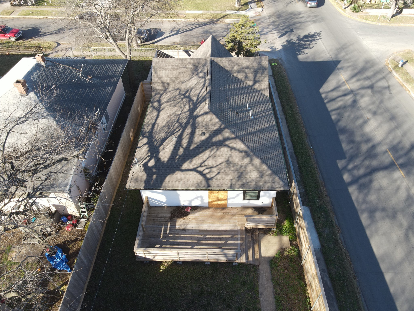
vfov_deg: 56.8
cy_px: 156
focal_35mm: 24
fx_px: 287
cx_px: 207
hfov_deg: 71.6
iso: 100
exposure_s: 1/40
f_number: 2.8
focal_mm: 4.5
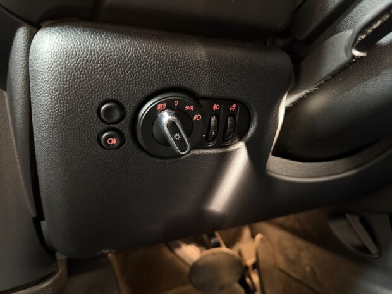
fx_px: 272
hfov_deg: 71.6
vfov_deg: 56.8
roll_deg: +3.1
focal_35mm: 24
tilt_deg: -5.4
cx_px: 196
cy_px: 147
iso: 1250
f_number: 1.78
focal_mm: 6.76
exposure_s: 1/25
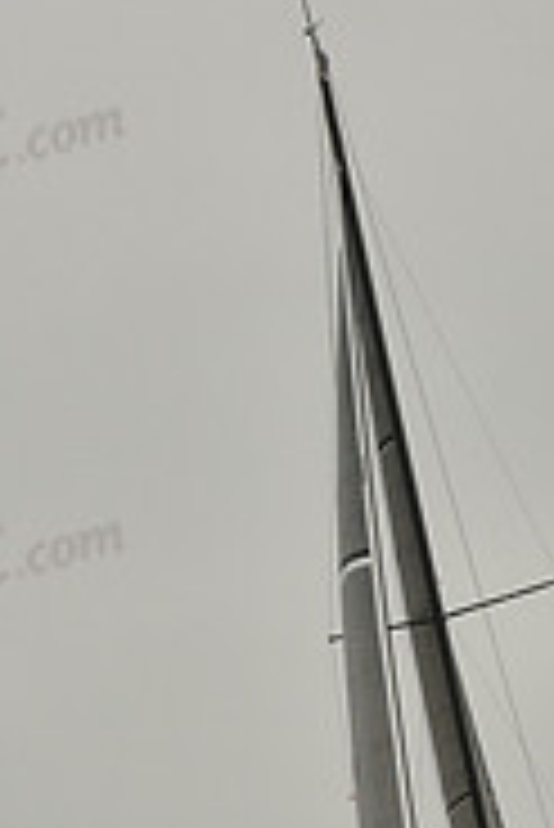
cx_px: 358
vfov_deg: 6.8
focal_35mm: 300
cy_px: 774
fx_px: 6911
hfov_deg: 4.6
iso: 320
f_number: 9
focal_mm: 95
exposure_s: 1/800
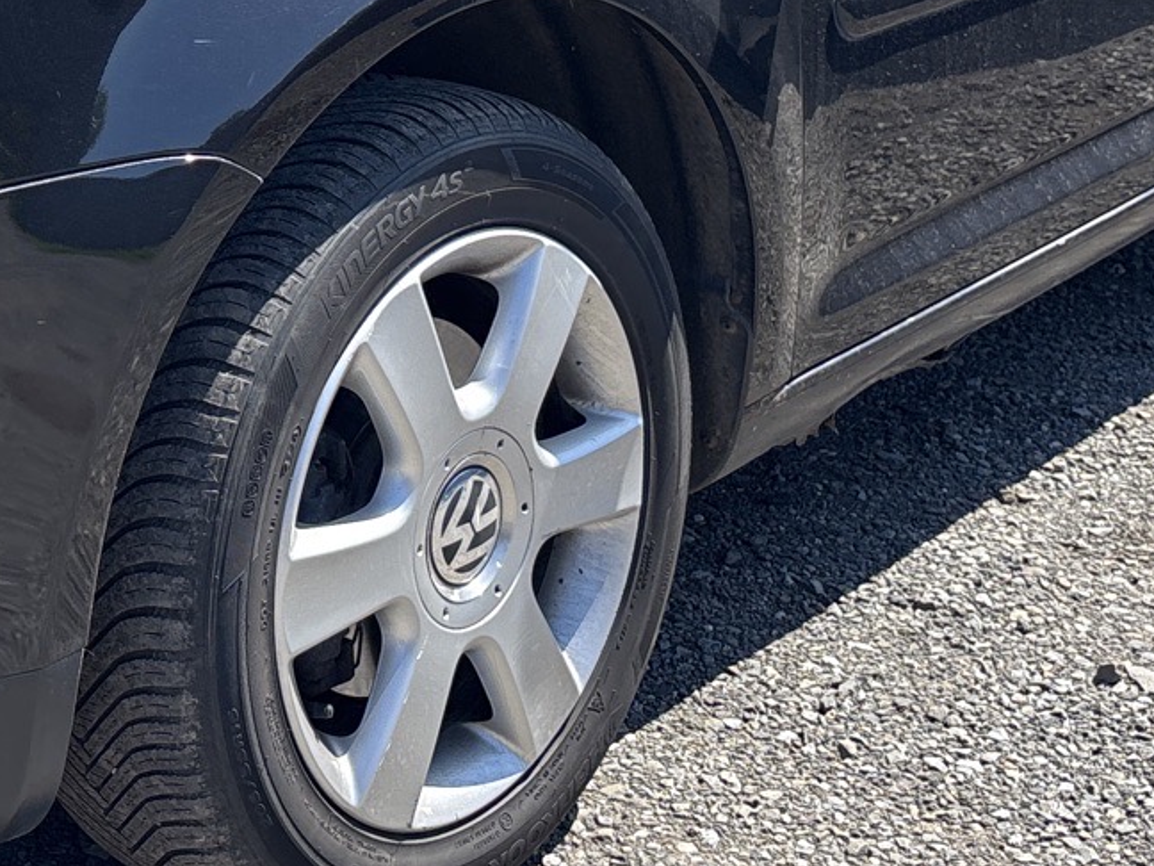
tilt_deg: -8.2
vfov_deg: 18.7
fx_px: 2567
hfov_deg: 24.7
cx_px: 151
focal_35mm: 77
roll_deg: +3.0
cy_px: 43
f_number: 1.6
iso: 50
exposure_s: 1/1068
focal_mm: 5.96
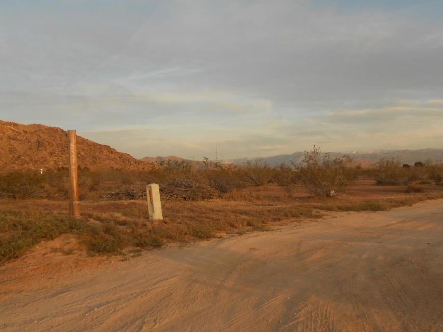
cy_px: 154
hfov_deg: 52.6
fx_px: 448
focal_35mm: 35
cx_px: 237
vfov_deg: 40.7
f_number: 3.4
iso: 80
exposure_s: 1/320
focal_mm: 5.1
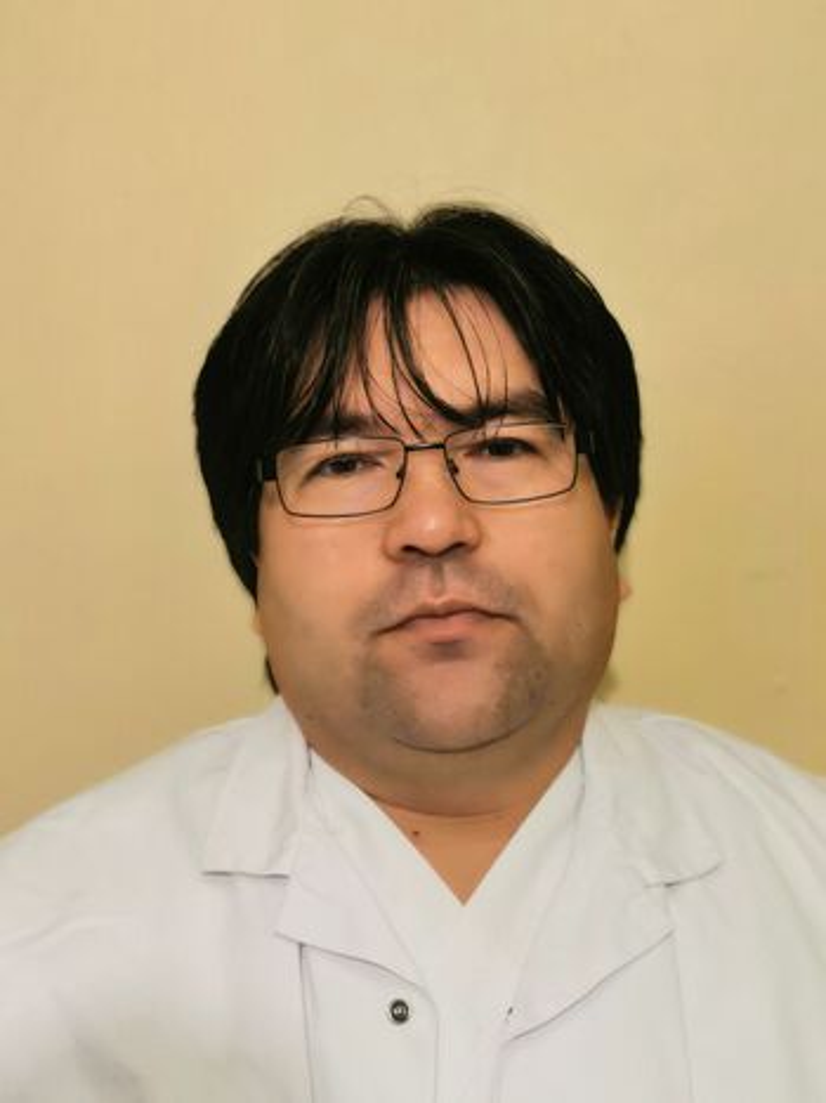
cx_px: 413
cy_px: 552
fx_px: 1560
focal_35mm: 49
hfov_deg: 29.7
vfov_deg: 38.9
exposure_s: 1/50
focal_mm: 5.56
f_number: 1.6
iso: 160
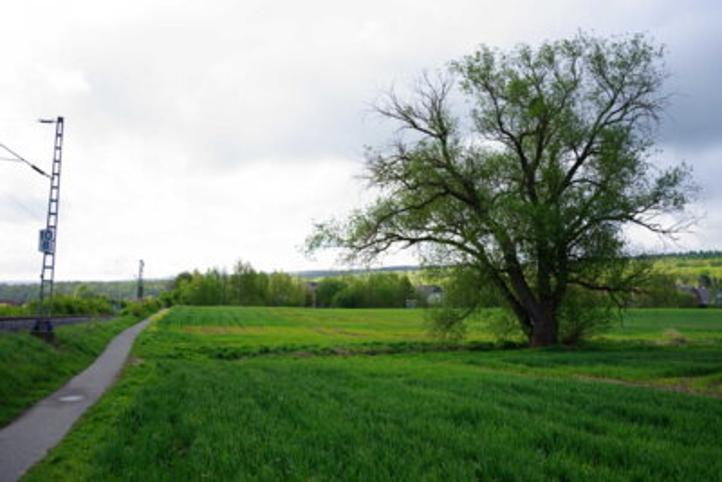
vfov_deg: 37.9
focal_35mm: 35
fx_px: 702
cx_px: 361
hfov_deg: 54.4
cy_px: 241
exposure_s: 1/125
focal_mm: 35
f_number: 8
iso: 100
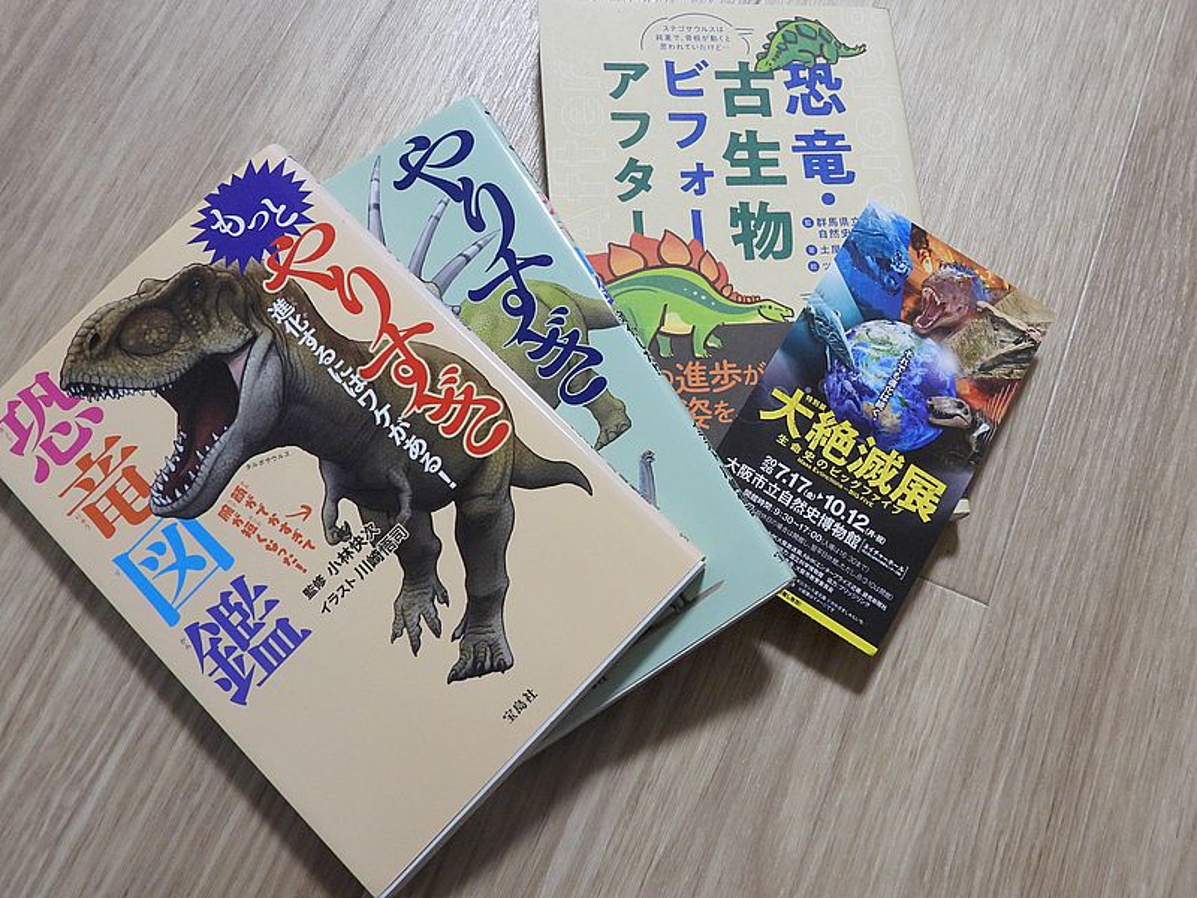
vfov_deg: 46.8
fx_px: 1037
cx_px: 598
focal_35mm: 30
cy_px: 449
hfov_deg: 60.0
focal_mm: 5.4
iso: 280
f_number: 3.2
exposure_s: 1/30
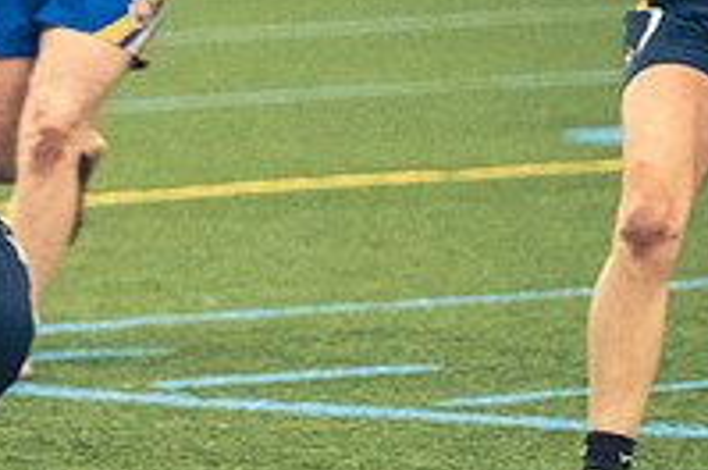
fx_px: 12429
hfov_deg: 3.3
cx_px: -189
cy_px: 328
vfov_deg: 2.2
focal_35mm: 633
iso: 12800
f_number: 2.8
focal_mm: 145
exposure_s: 1/500
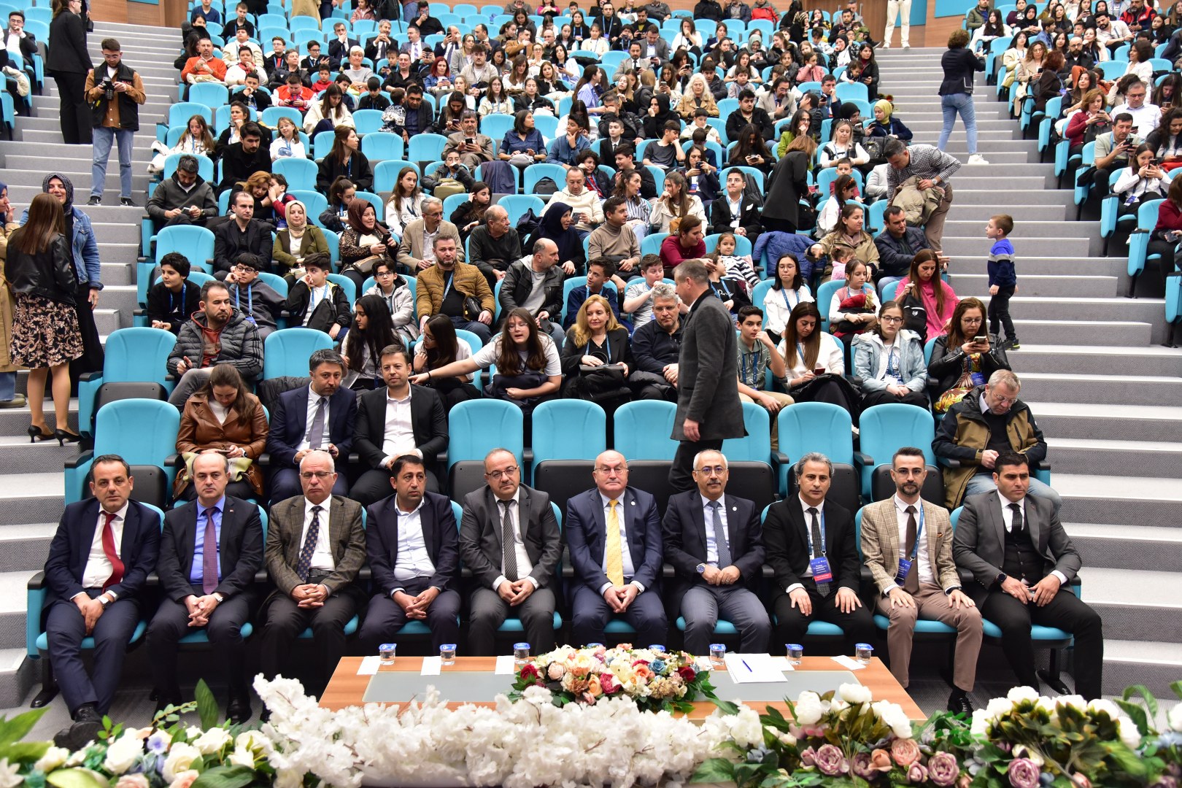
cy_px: 394
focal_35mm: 32
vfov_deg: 41.1
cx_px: 591
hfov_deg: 58.7
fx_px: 1051
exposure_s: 1/100
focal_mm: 32
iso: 2500
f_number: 4
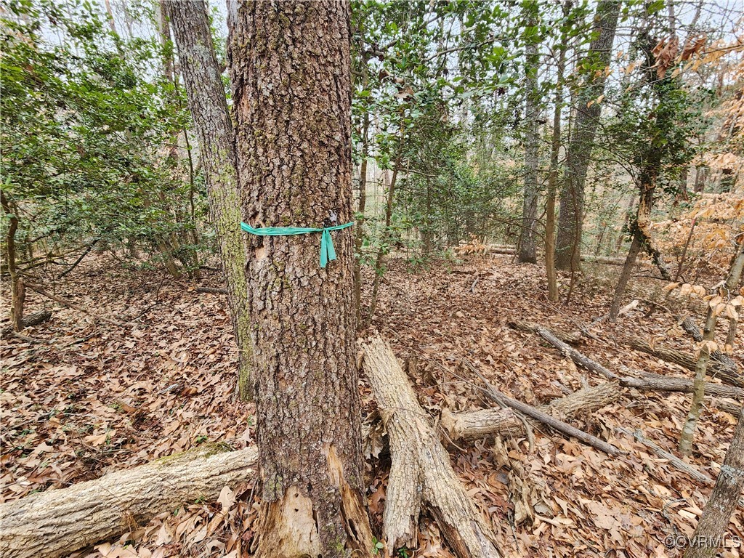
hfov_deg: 106.2
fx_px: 279
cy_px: 279
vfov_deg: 89.9
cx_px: 372
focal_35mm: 13
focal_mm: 2.2
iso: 80
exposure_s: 1/120
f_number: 2.2
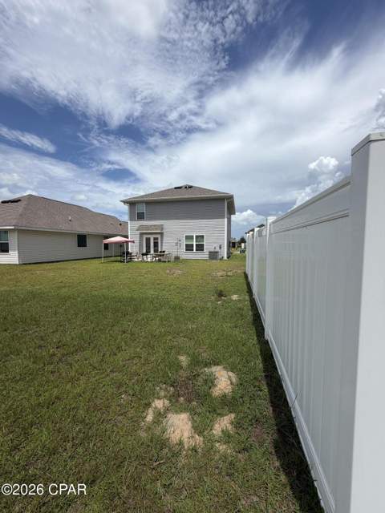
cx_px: 192
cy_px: 256
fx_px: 208
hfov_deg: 85.7
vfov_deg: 102.1
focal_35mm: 14
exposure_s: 1/1497
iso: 20
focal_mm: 2.22
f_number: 2.2
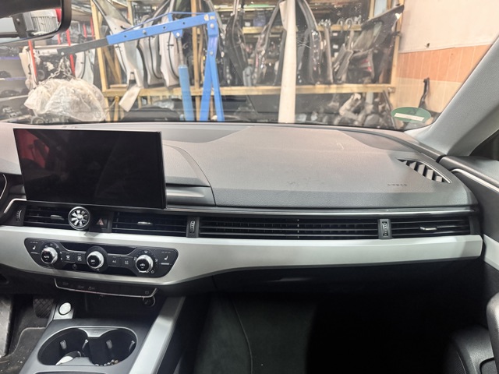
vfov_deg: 56.8
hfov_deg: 71.6
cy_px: 187
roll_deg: +1.6
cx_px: 250
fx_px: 346
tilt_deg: -18.9
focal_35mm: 24
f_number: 1.78
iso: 800
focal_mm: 6.76
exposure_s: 1/55
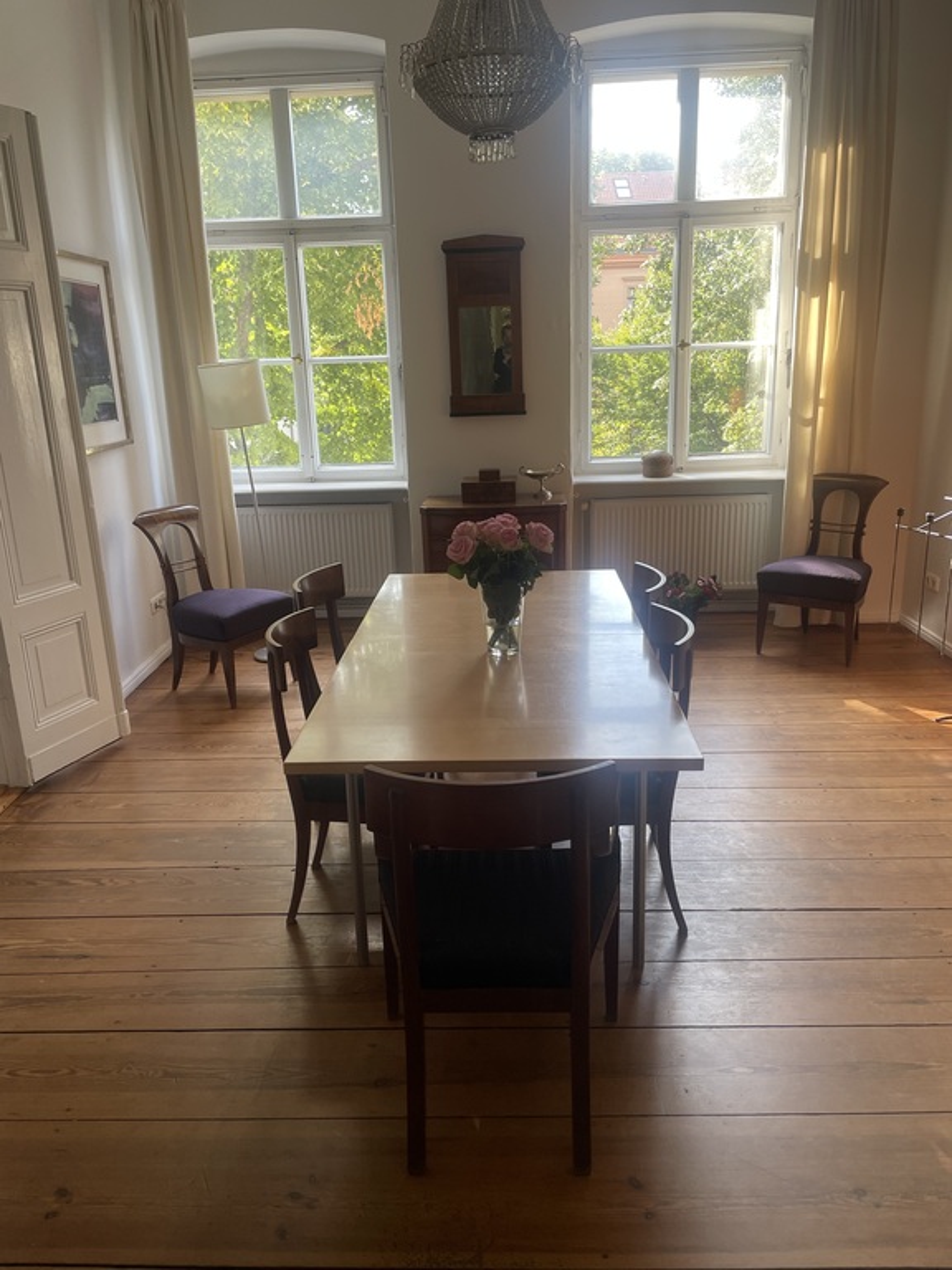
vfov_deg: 67.3
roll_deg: +3.0
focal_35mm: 26
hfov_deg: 53.1
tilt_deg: -17.0
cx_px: 476
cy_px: 635
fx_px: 953
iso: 40
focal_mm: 4.2
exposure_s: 1/121
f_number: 1.6
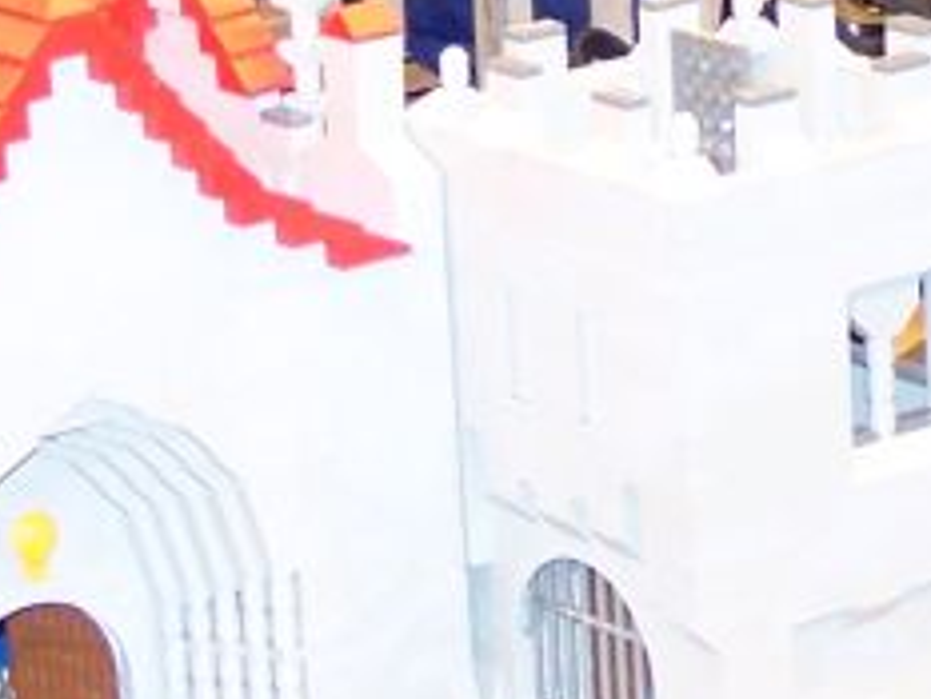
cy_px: -208
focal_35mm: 259
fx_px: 6969
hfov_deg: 7.6
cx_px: 1023
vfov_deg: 5.7
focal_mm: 9.8
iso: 140
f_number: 3.1
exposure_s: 1/4
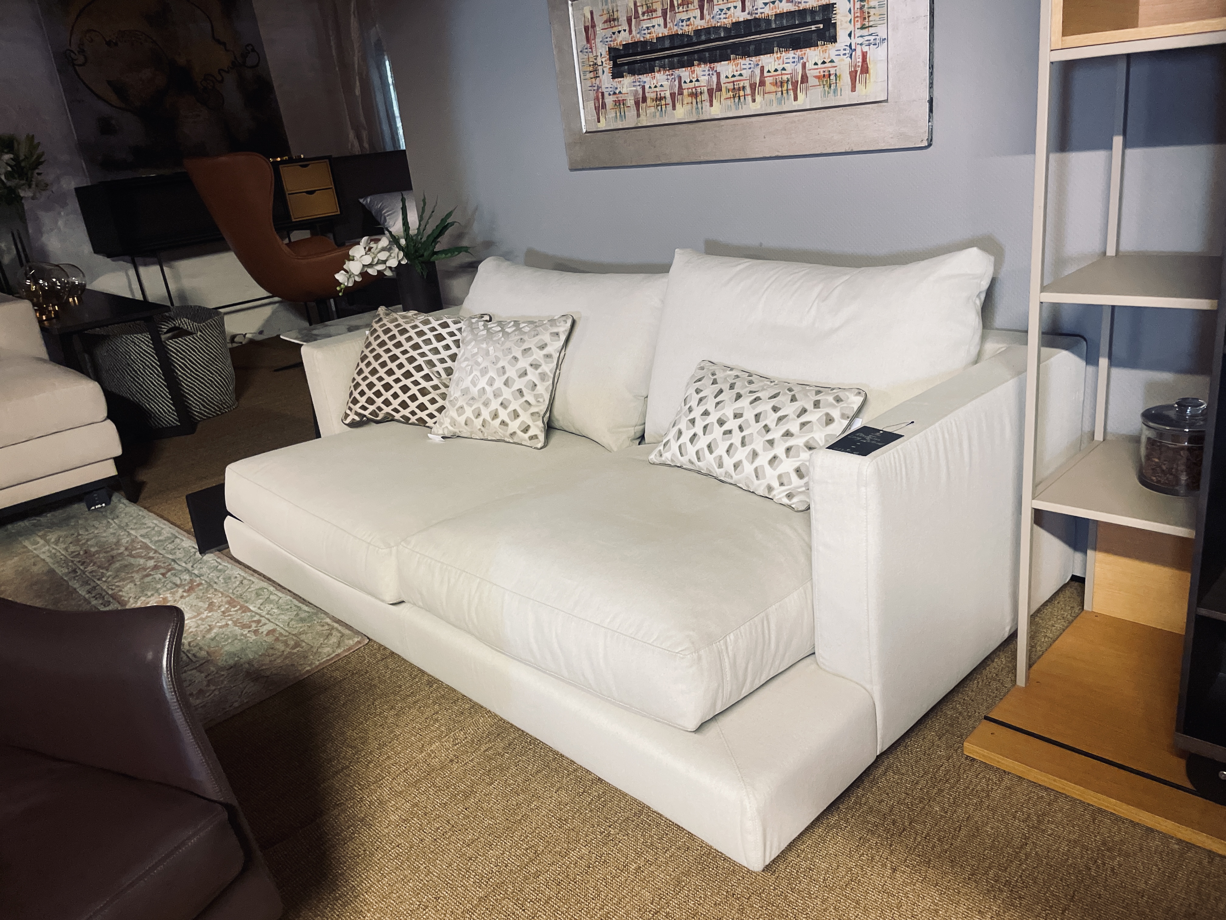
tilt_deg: -20.2
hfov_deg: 67.3
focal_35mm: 26
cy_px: 460
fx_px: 921
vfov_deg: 53.1
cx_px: 613
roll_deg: +6.1
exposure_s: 1/50
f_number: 1.6
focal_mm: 4.2
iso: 400
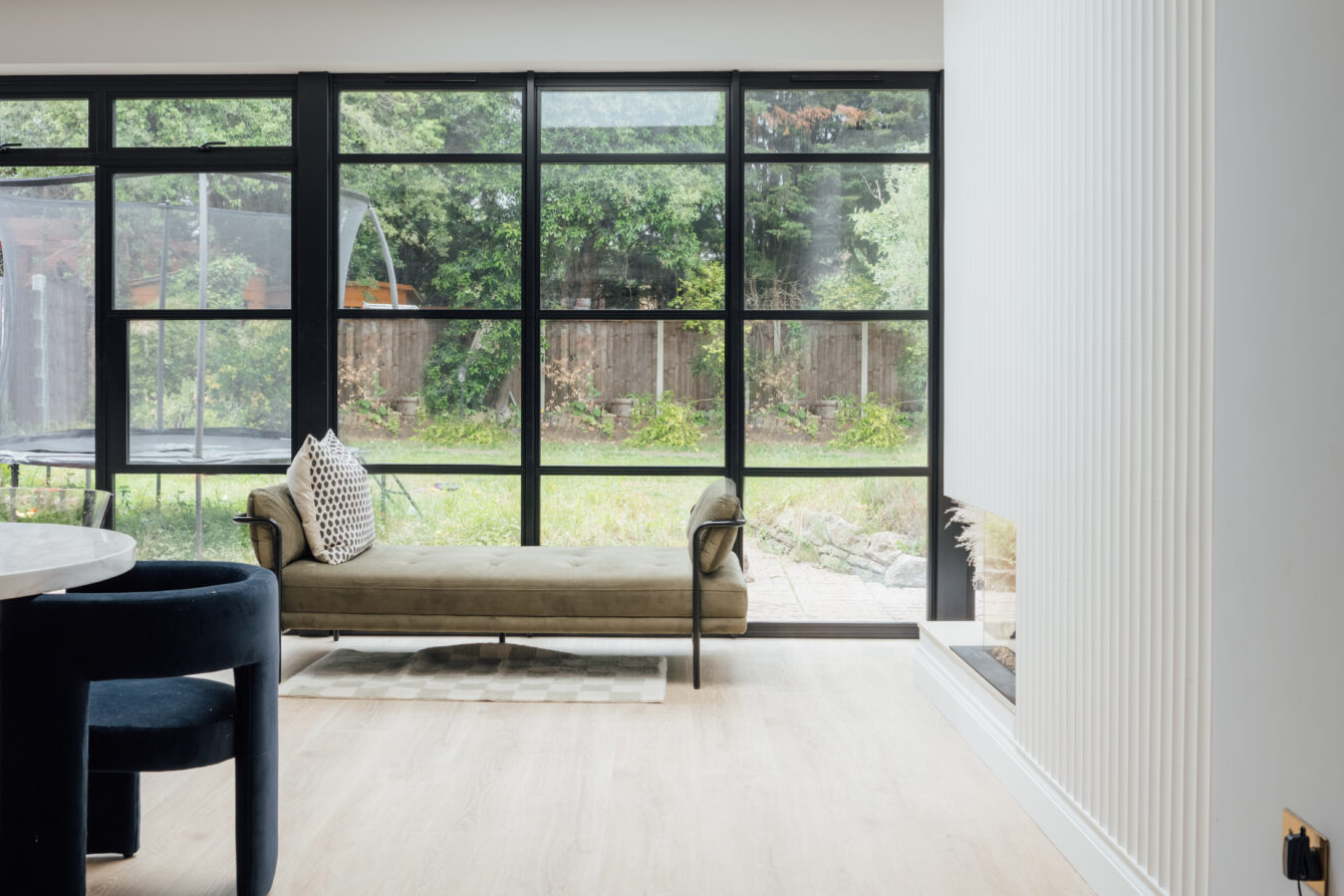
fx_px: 1456
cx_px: 638
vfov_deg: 34.2
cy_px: 388
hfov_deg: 49.5
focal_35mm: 39
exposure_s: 1/200
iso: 320
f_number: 9
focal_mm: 34
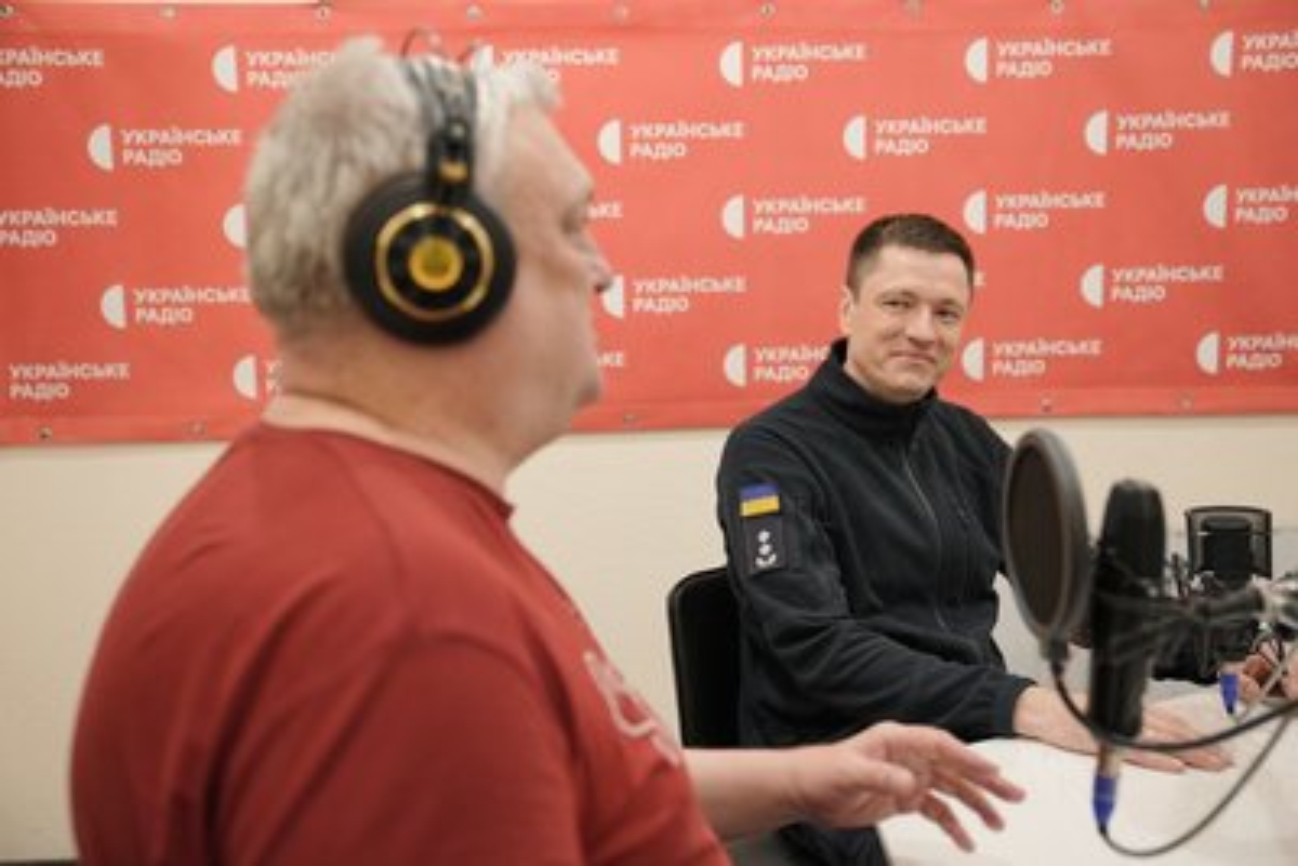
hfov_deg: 51.9
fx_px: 1334
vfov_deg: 36.0
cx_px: 649
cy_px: 433
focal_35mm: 37
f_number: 2.8
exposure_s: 1/125
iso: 1250
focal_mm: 37
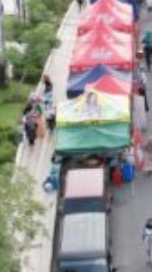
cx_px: 221
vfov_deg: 16.3
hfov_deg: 9.0
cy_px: 121
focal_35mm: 132
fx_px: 949
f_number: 2.8
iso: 150
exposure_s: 1/180
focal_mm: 8.38
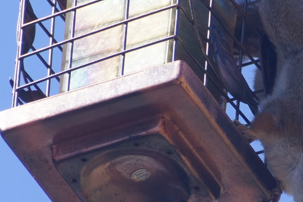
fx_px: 5770
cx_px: 204
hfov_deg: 3.0
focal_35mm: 686
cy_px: 97
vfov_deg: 2.0
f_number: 6.3
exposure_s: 1/250
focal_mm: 250
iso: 400
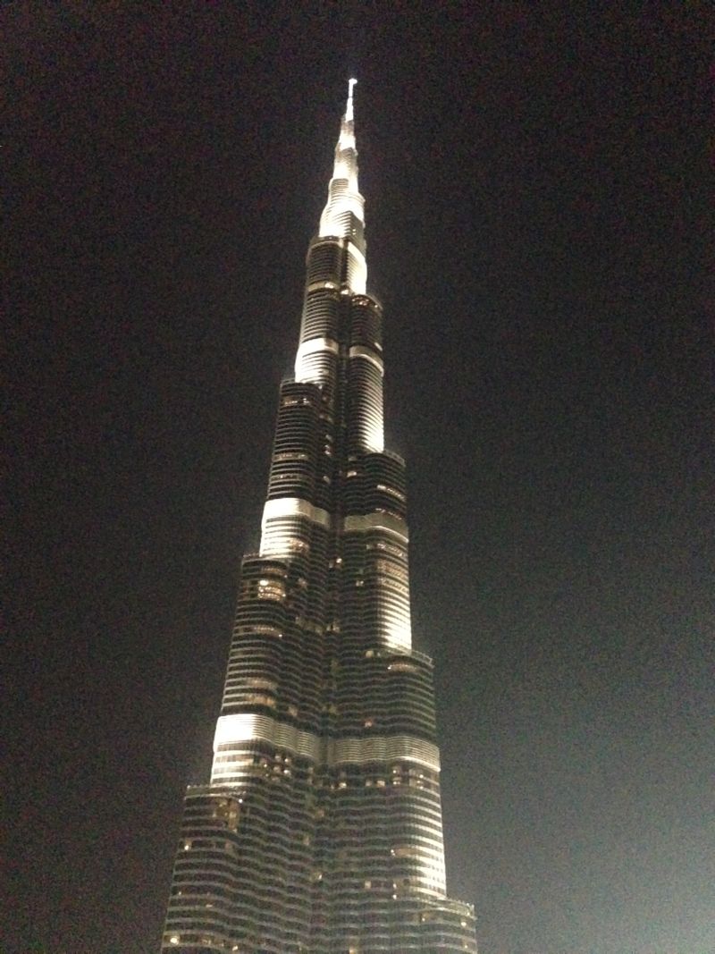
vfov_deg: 29.4
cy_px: 477
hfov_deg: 22.2
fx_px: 1818
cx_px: 358
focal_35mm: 66
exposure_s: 1/15
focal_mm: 4.12
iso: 2000
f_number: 2.4
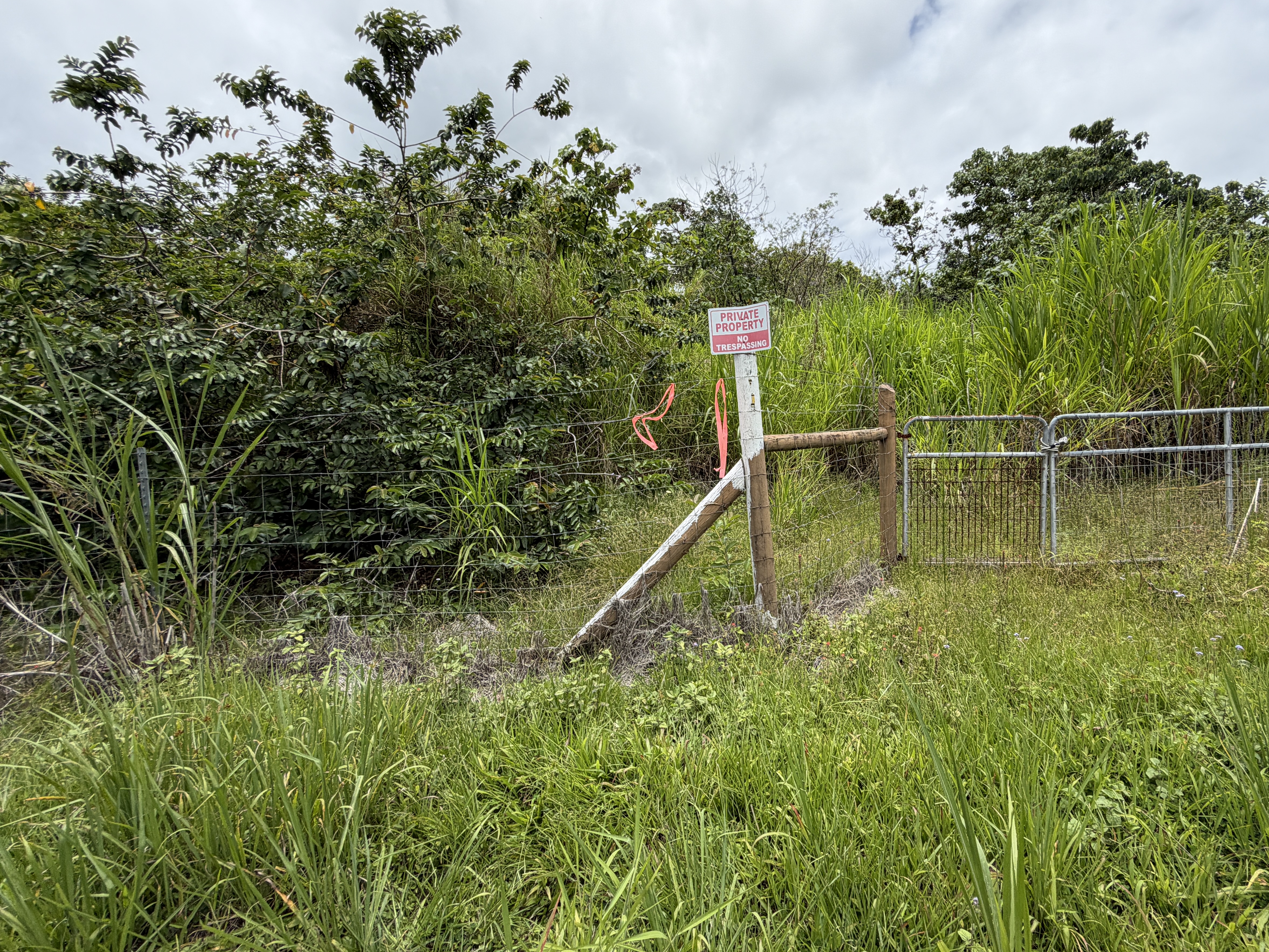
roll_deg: -3.9
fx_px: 623
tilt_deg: -7.0
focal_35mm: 17
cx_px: 727
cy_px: 441
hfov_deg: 90.4
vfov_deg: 74.6
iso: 20
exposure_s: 1/1068
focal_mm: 2.22
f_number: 2.2
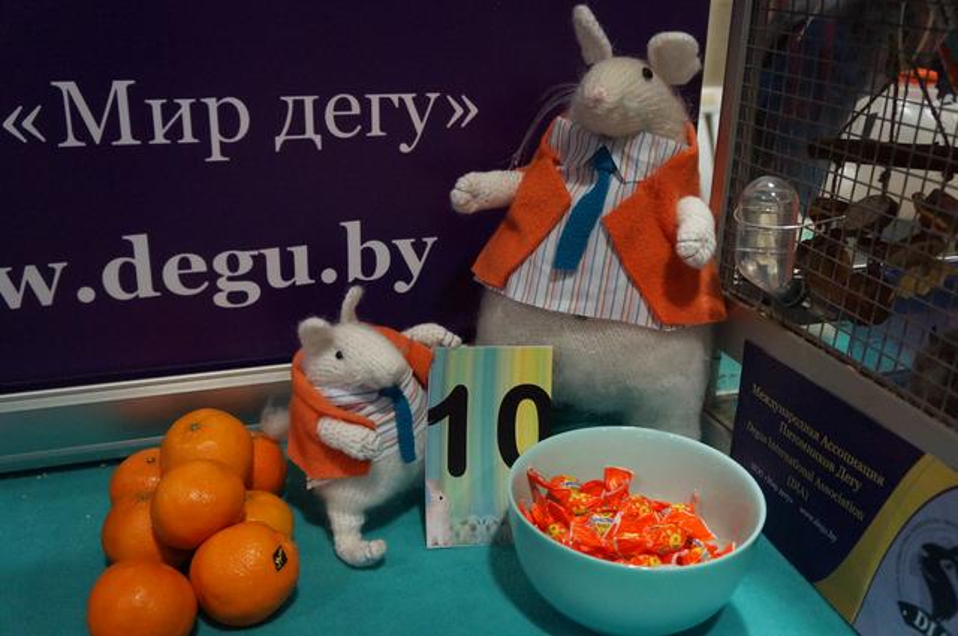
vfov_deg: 38.3
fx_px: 917
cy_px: 318
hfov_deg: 55.2
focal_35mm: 34
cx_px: 479
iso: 3200
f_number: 4
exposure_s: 1/125
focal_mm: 23
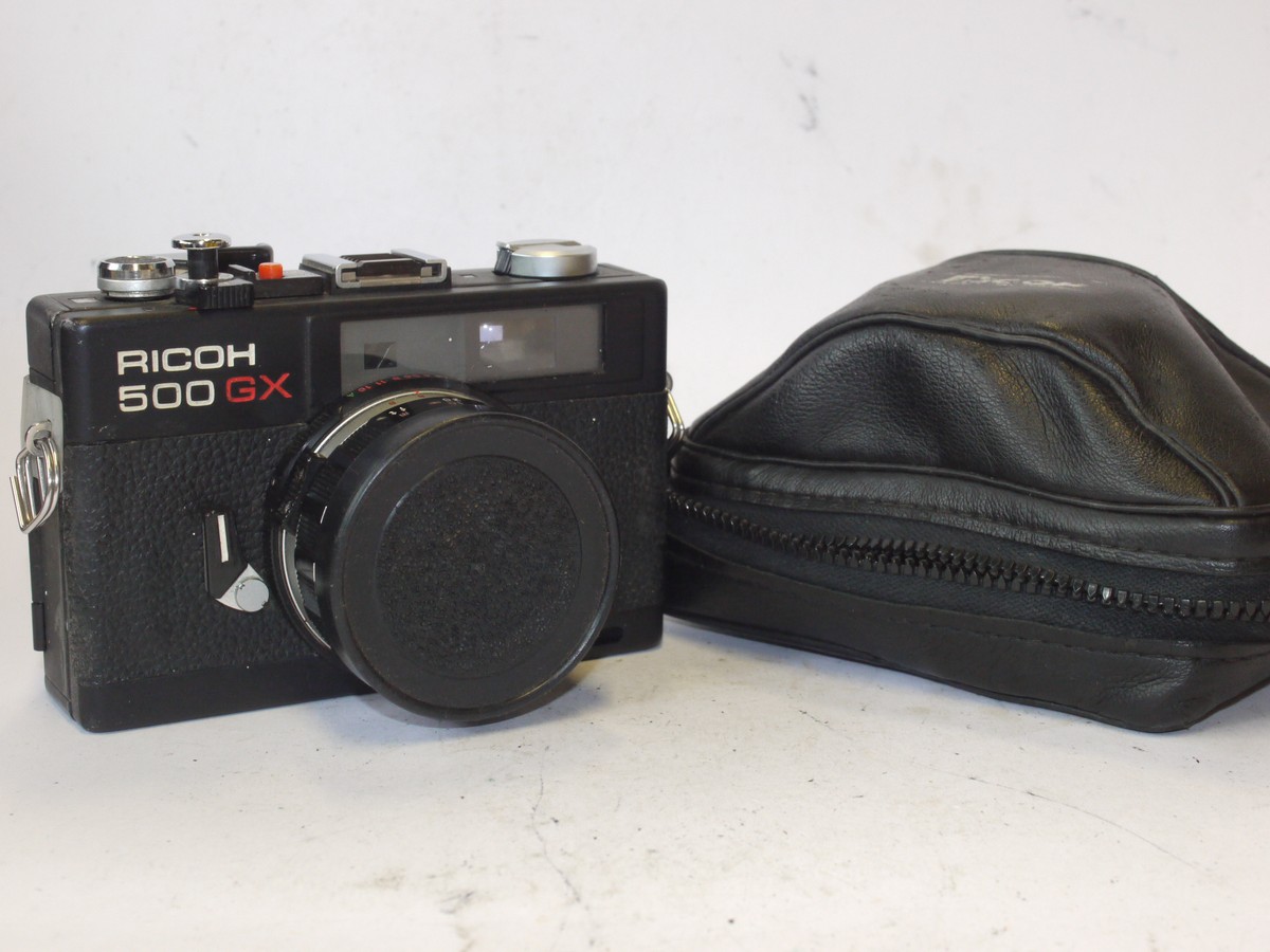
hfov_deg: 32.2
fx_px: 2201
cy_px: 476
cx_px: 635
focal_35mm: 60
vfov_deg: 24.4
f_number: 9
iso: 800
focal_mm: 30
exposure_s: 1/50
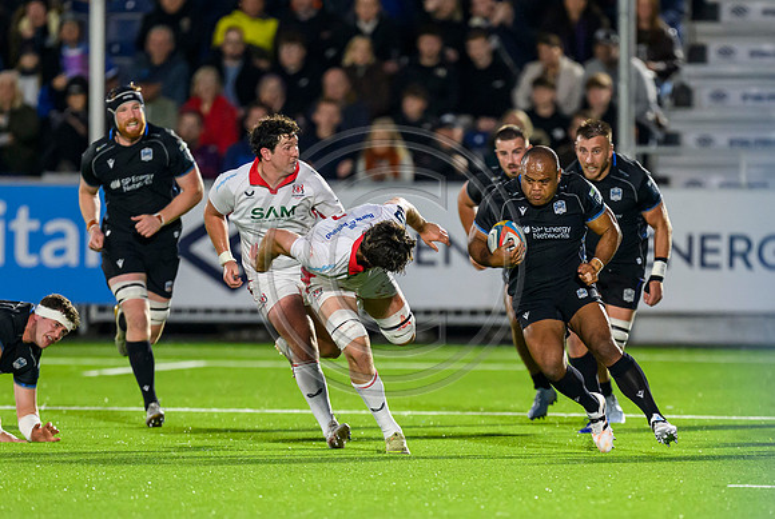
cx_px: 474
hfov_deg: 2.8
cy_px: 347
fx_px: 16020
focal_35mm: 743
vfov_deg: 1.9
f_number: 3.2
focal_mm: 400
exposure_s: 1/1250
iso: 4000
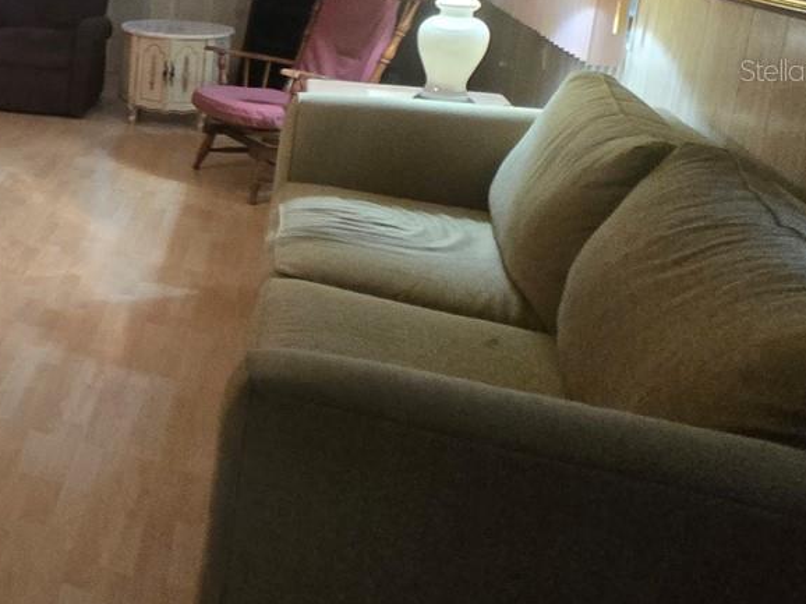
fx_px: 838
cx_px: -244
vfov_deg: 37.3
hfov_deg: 35.2
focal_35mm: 36
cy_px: 70
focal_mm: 2.2
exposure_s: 1/60
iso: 1000
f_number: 2.2
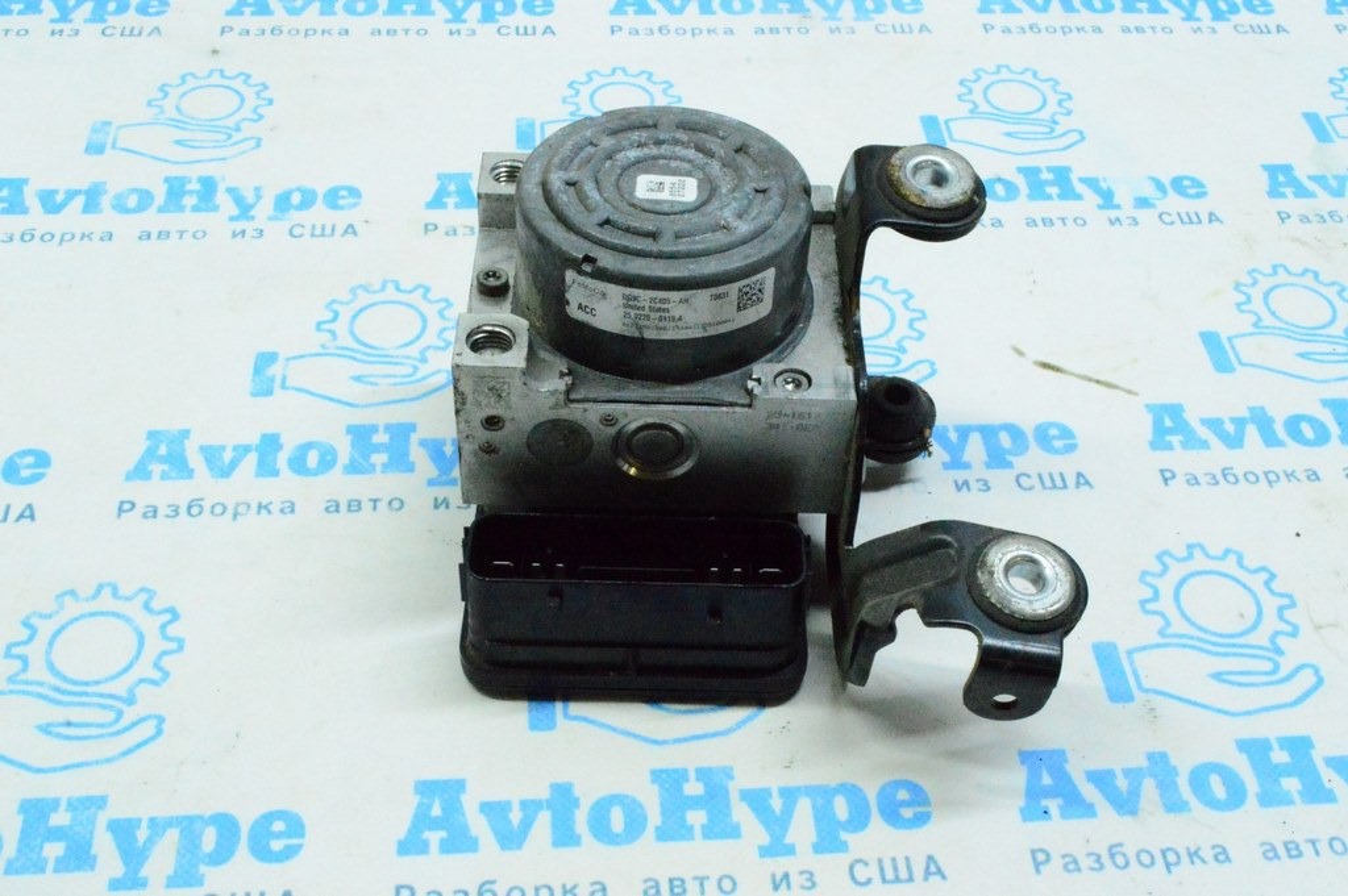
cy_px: 448
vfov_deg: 29.8
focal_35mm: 45
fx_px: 1684
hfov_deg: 43.6
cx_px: 674
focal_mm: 30
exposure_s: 1/50
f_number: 29
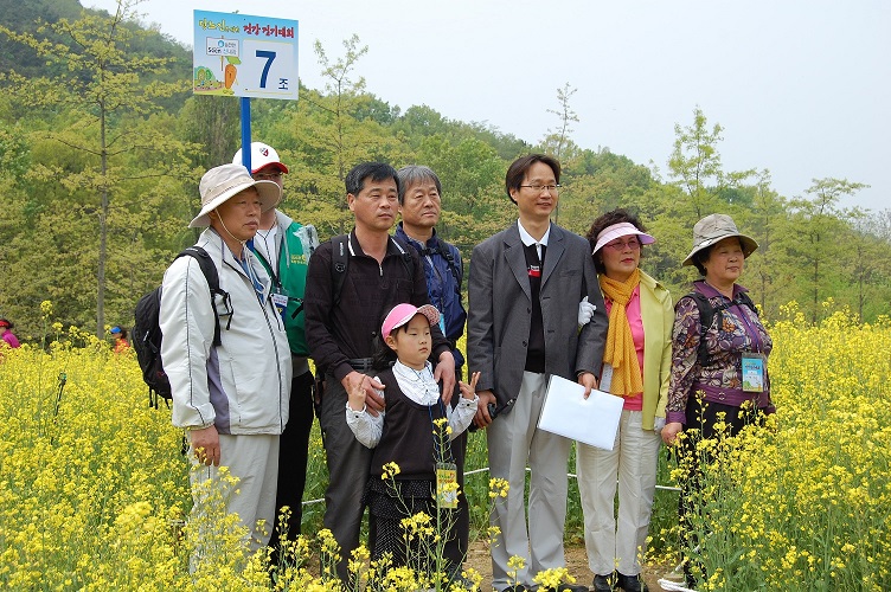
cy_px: 296
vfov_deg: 28.9
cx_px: 446
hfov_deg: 42.4
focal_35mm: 46
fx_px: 1150
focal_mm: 31
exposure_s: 1/250
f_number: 8
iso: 200
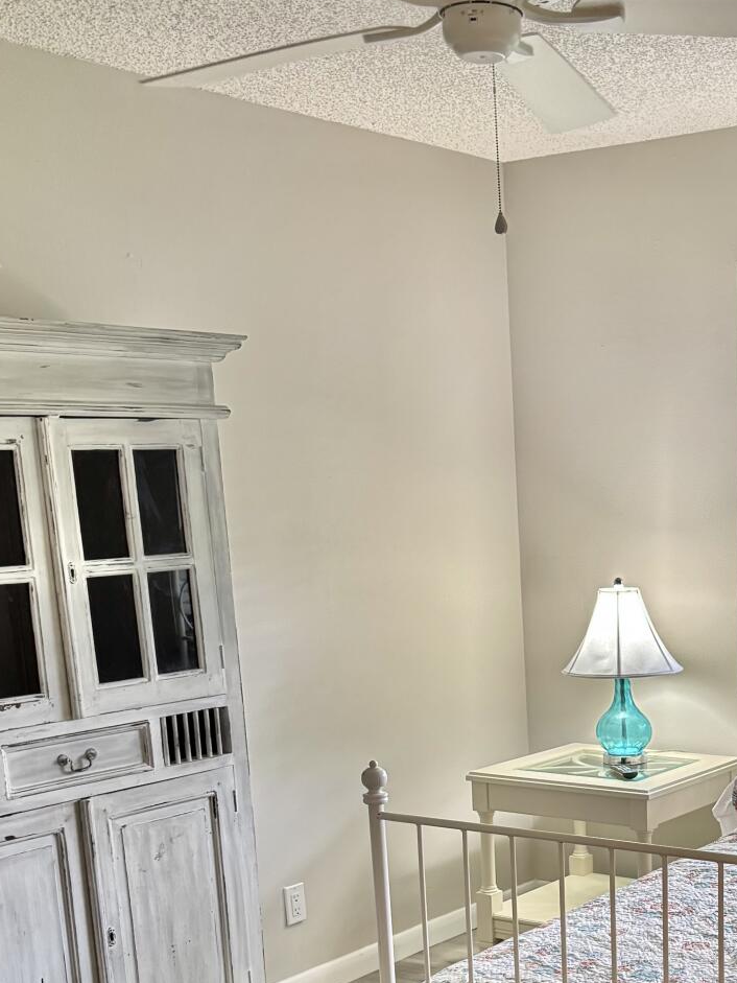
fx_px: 1447
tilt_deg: -14.3
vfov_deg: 35.9
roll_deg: +2.0
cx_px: 658
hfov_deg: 27.6
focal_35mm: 51
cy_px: 827
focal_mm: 6.76
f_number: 1.78
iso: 640
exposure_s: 1/60
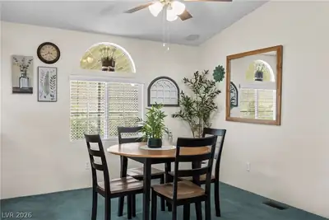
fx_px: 274
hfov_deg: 61.9
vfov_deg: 43.6
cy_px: 110
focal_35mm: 30
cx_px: 164
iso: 400
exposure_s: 1/250
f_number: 8
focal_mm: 20
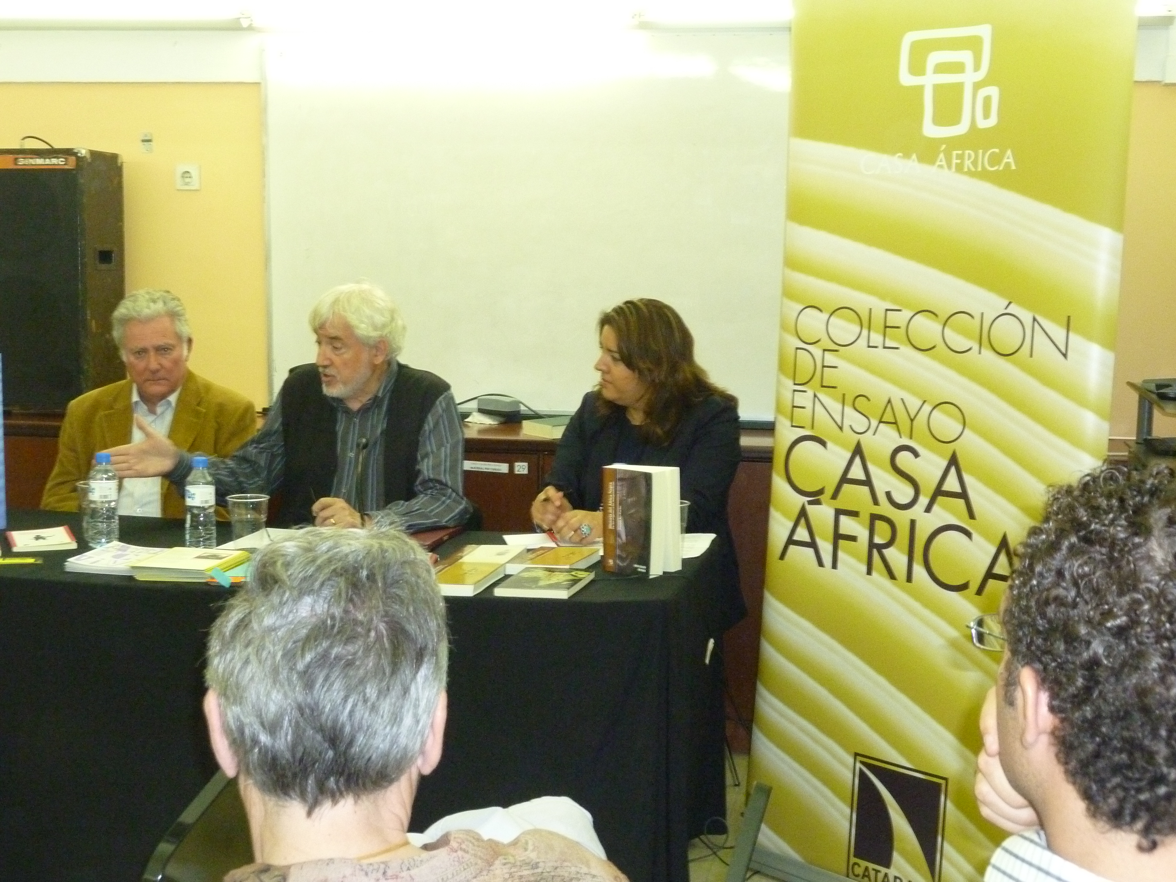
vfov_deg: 30.3
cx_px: 588
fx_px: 1631
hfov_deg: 39.7
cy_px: 441
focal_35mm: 48
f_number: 4.3
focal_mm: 8.6
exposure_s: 1/30
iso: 640
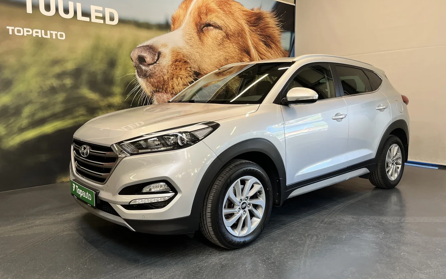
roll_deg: +1.0
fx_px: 340
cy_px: 132
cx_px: 221
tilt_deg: -5.9
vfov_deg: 44.5
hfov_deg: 66.5
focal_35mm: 28
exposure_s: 1/121
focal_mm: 5.1
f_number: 1.6
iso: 80
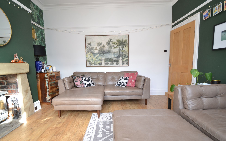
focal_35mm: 16
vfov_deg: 71.1
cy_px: 77
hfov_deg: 97.8
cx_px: 109
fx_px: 99
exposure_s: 1/60
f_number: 4
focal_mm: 10
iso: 400
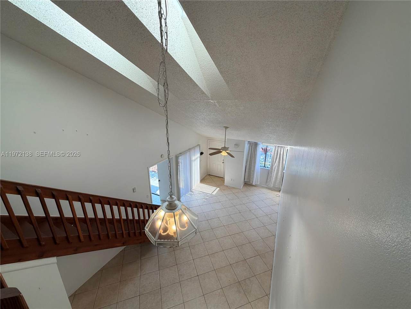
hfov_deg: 102.1
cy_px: 154
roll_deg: +0.1
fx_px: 166
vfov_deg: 85.7
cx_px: 206
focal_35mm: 14
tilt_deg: -17.2
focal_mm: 2.22
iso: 64
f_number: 2.2
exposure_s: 1/120
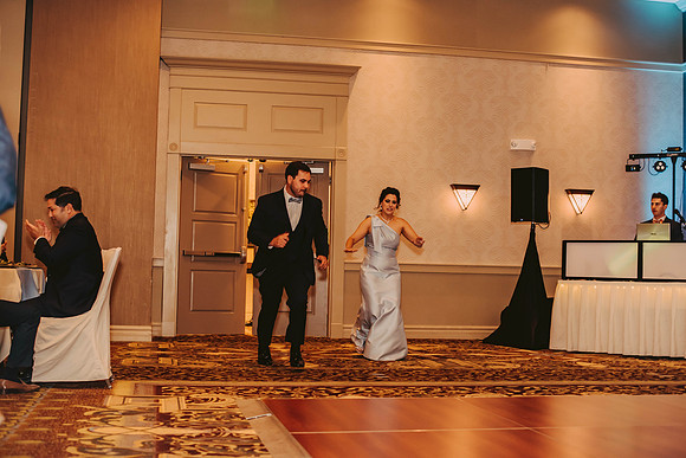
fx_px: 953
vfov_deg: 27.0
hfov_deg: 39.6
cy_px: 229
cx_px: 343
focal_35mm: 50
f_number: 2.5
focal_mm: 50
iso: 800
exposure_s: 1/125
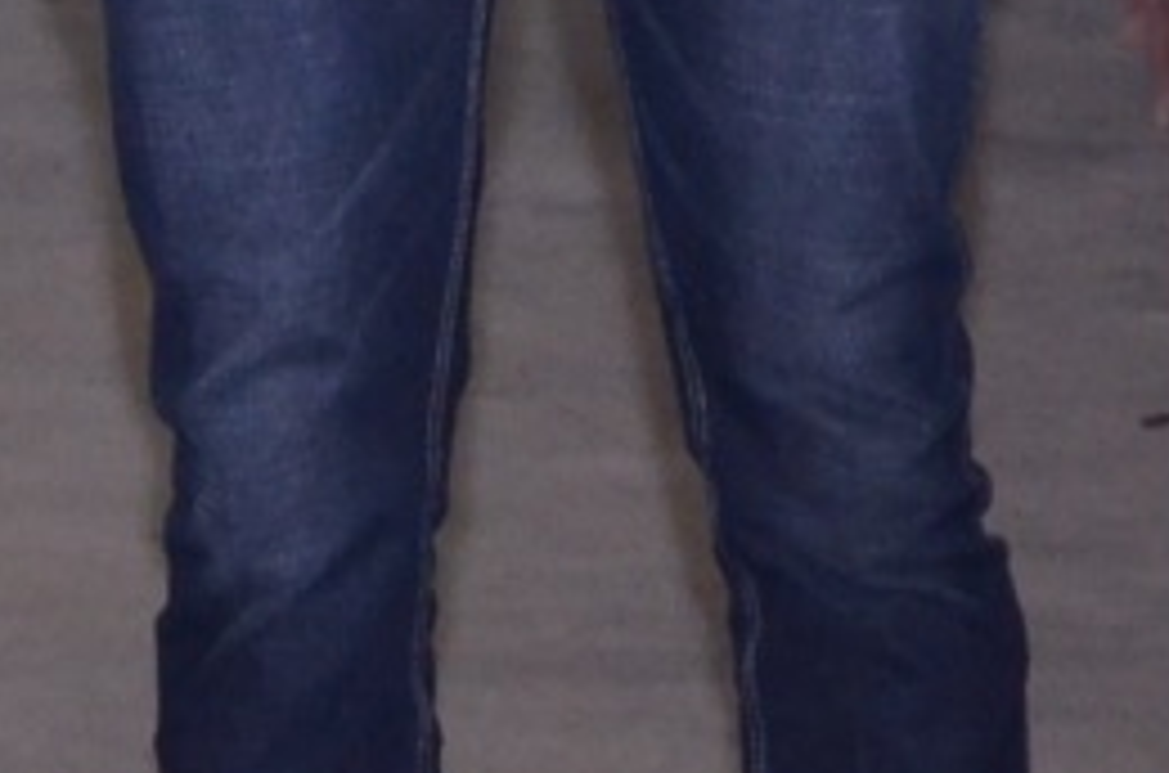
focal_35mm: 461
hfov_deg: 4.4
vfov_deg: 2.9
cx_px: -1241
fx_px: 14933
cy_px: -1454
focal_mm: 50
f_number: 7.1
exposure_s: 1/125
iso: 800
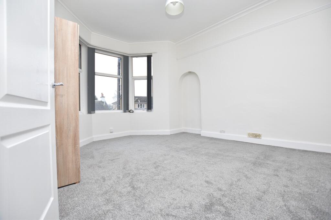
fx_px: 138
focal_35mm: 15
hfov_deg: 100.4
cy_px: 110
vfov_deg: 77.3
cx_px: 166
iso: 100
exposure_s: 1/40
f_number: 3.5
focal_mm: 10
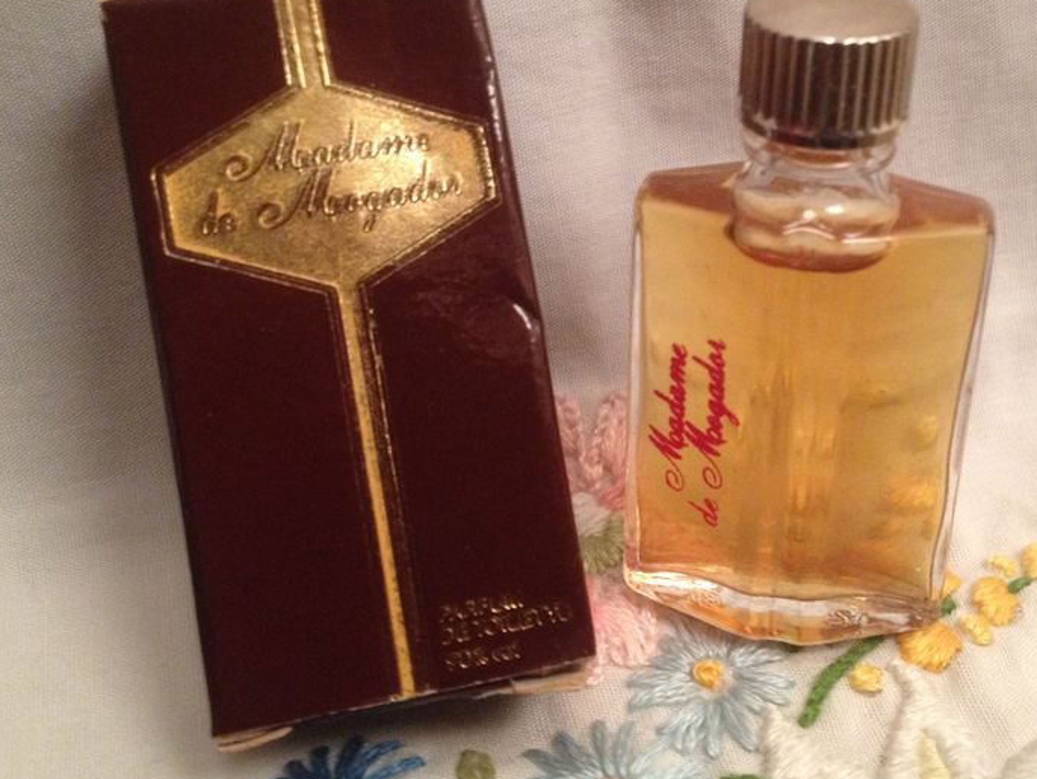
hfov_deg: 37.3
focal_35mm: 51
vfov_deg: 28.5
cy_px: 304
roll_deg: -0.3
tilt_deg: -38.1
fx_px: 1528
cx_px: 627
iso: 250
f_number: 2.4
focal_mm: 4.28
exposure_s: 1/20
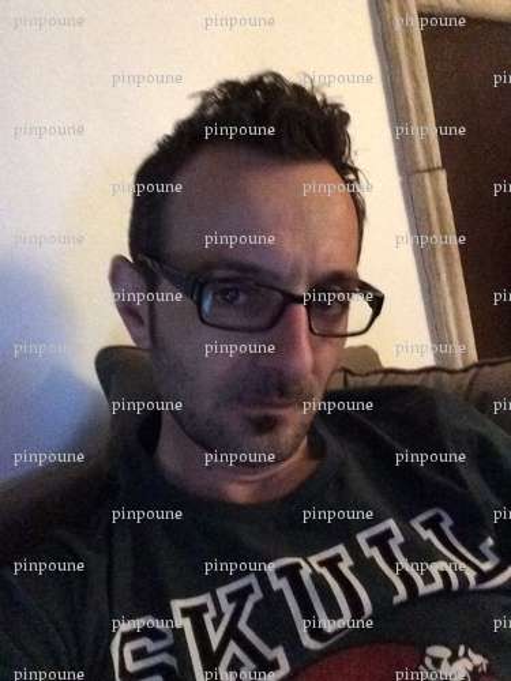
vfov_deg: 55.4
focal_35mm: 33
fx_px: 650
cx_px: 256
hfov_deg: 42.9
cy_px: 340
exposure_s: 1/15
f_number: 2.4
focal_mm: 2.15
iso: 1600
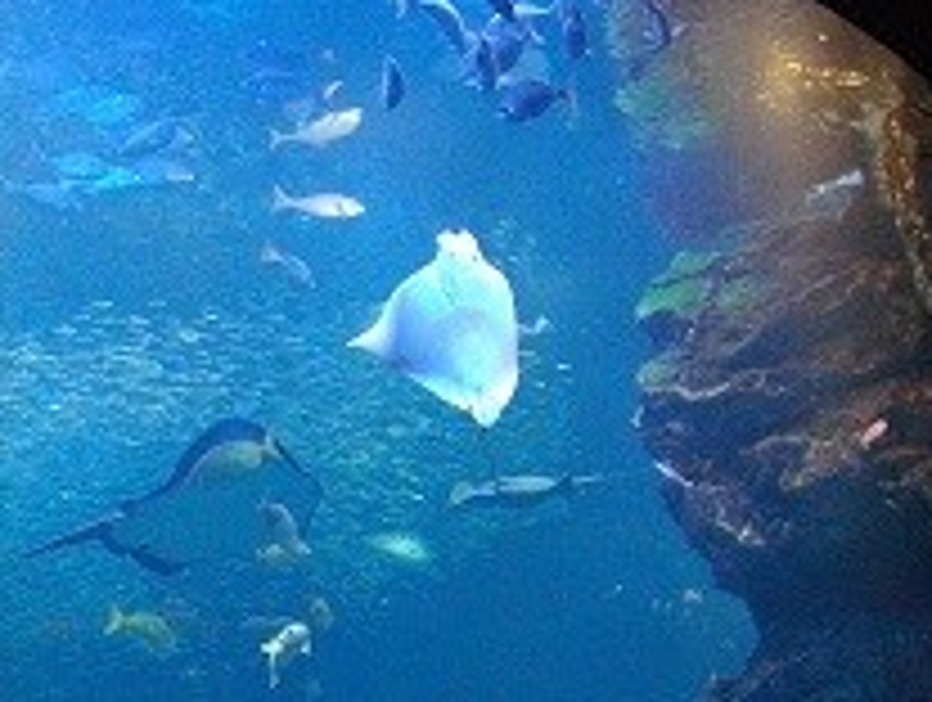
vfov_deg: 24.2
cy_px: 540
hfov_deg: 31.1
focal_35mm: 60
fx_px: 1618
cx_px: 155
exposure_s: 1/50
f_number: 2.9
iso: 453
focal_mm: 5.7
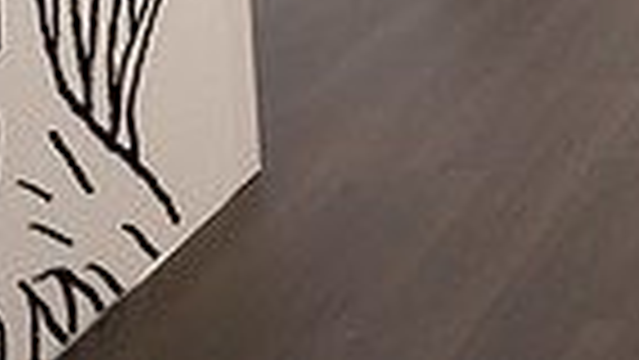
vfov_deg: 8.4
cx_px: 1112
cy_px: -504
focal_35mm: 133
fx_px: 2254
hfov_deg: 14.4
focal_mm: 31
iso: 2000
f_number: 3.5
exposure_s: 1/200
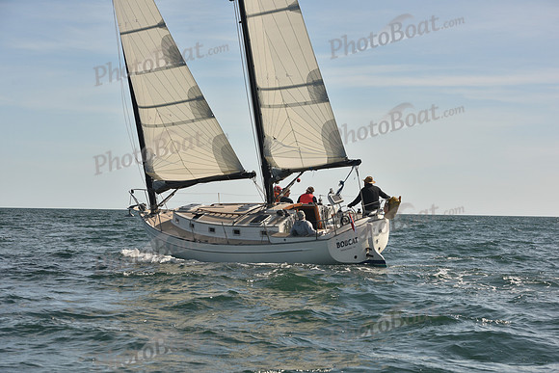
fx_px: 1211
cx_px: 280
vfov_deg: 17.5
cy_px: 186
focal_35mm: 78
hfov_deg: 26.0
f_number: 8
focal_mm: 78
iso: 250
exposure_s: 1/640
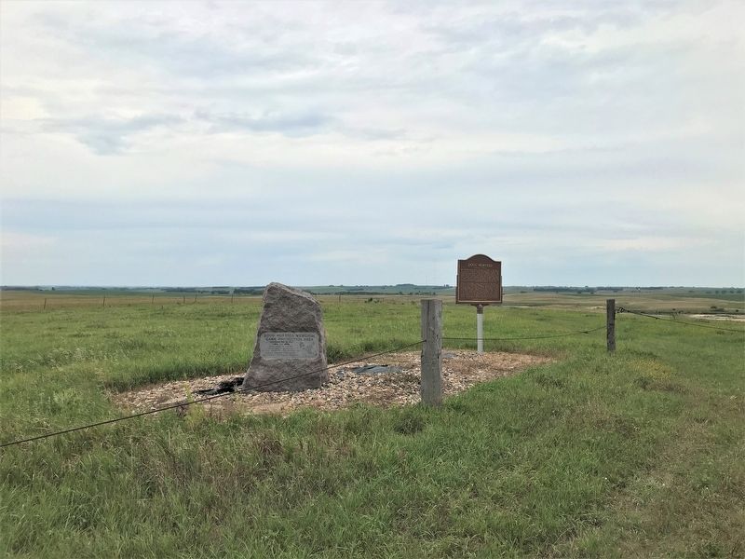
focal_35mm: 28
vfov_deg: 49.7
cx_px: 372
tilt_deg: +0.8
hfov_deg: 63.4
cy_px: 280
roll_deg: -0.1
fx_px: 603
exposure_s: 1/2128
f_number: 1.8
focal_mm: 3.99
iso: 20
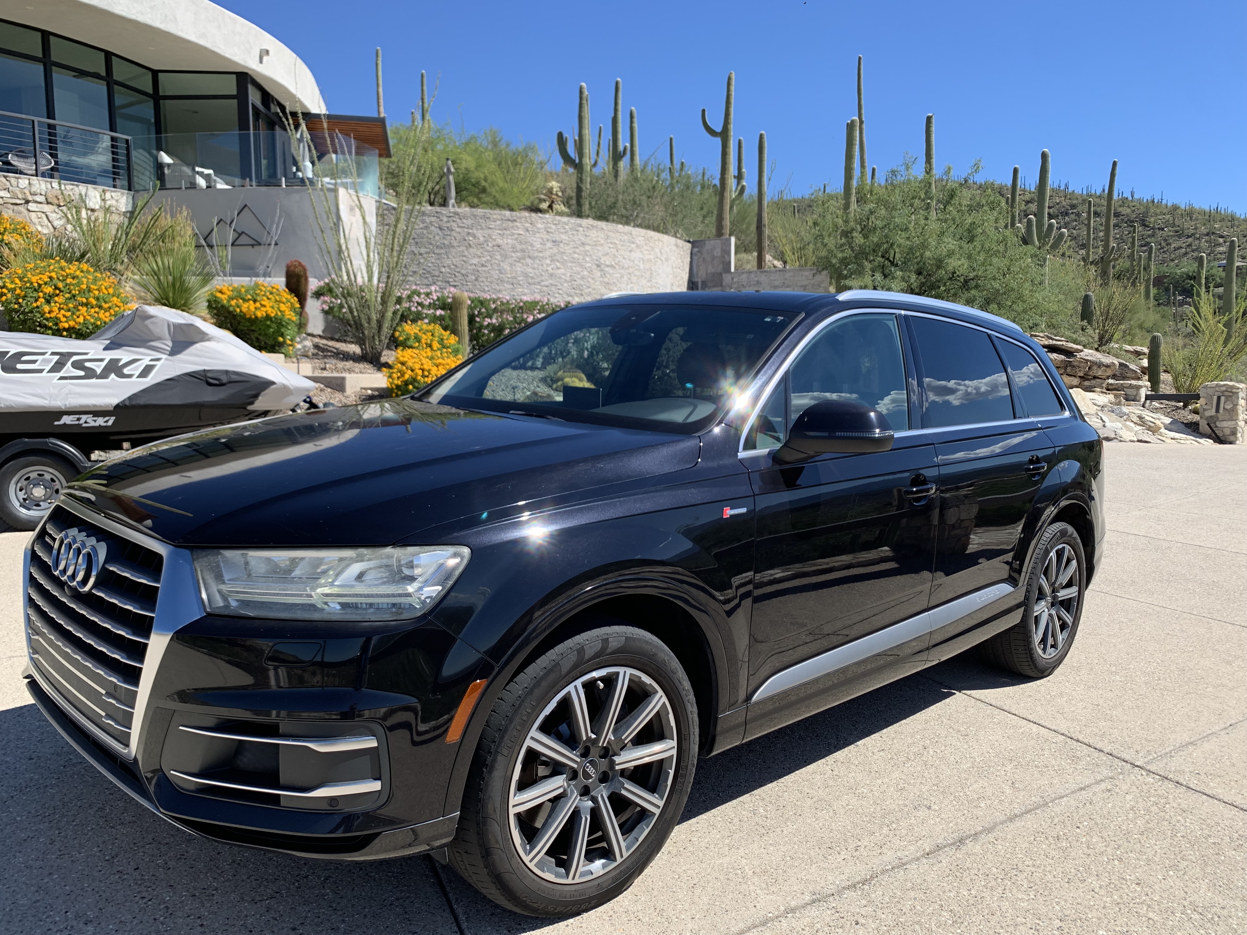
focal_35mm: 26
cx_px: 624
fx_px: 937
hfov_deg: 67.3
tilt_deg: -5.1
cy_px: 468
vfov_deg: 53.1
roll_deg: +0.2
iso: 25
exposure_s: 1/1610
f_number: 1.8
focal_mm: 4.25
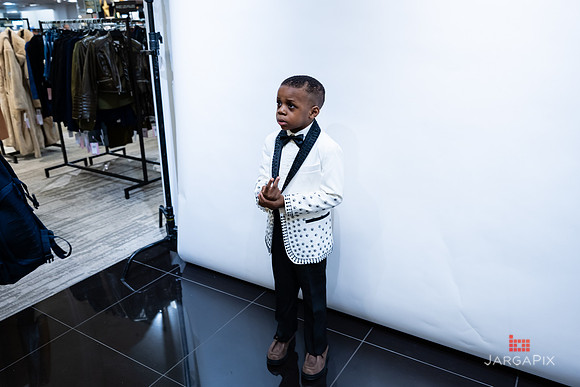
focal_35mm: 28
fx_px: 447
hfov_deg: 65.9
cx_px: 291
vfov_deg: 46.7
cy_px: 176
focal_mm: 24
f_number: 3.2
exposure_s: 1/125
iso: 1000
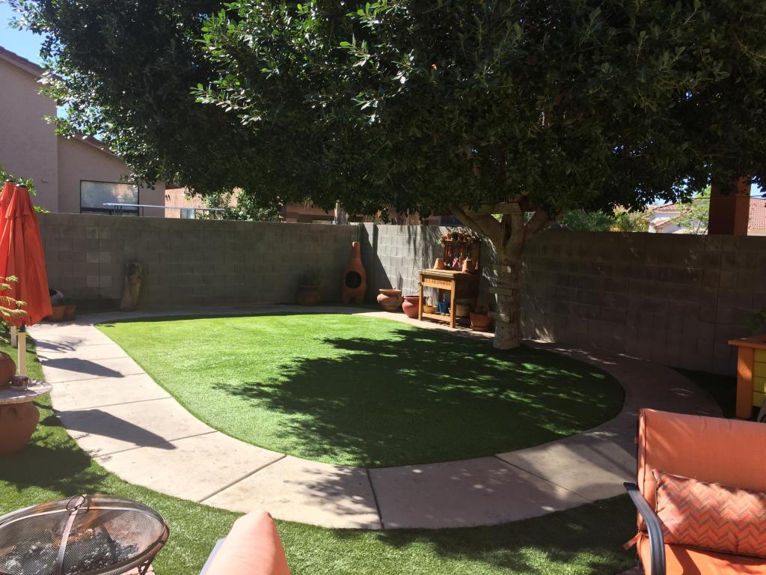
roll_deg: -1.6
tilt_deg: -5.2
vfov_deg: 48.2
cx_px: 383
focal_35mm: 29
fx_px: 642
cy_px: 288
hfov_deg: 61.7
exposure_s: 1/648
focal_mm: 4.15
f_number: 2.2
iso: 32
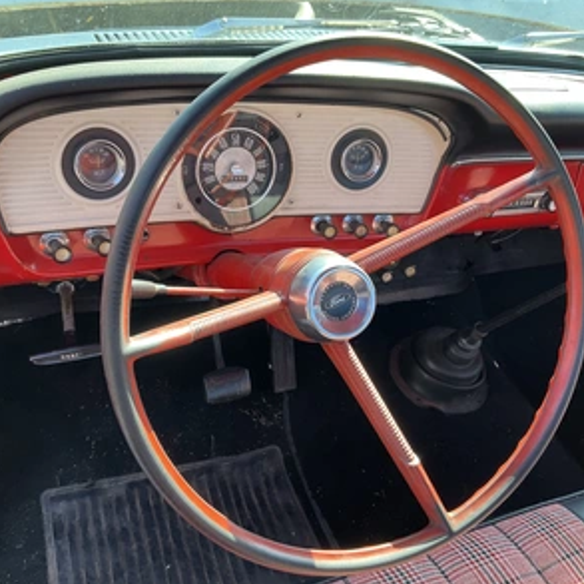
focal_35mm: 35
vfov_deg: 47.2
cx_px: 299
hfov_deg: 47.2
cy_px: 293
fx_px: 668
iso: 32
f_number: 1.8
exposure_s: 1/122
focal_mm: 3
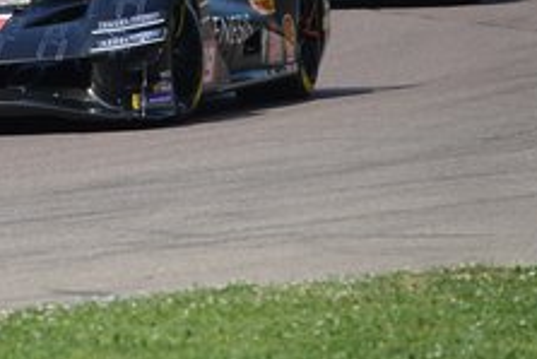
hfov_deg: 2.5
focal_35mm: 808
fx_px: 12060
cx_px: 36
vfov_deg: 1.7
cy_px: 84
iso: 100
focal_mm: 146.76
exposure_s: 1/800
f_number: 4.5
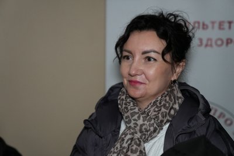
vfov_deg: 23.4
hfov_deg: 34.5
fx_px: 377
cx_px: 117
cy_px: 78
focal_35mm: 58
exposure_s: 1/160
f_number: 2.8
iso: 6400
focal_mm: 58
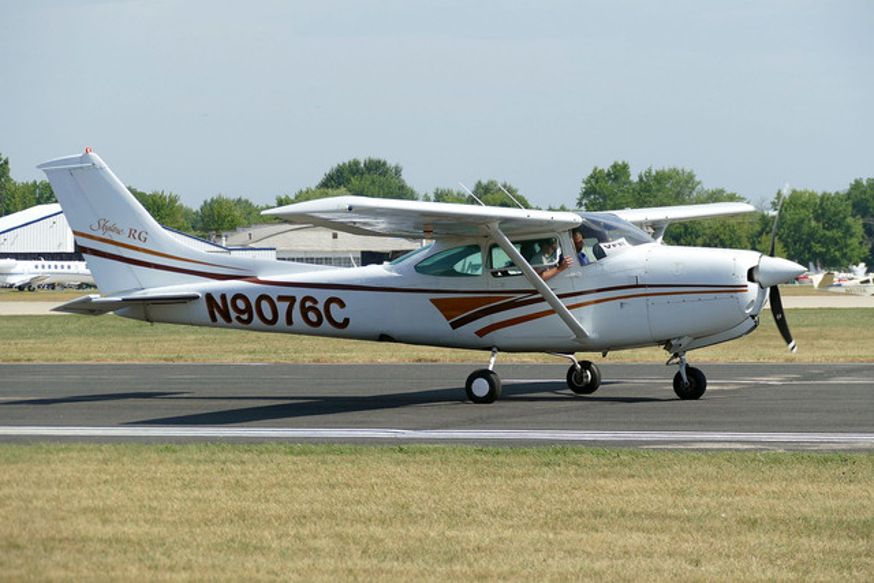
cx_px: 437
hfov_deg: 11.4
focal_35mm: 180
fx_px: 4371
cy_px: 292
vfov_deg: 7.6
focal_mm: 65.81
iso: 125
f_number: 4
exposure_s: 1/1300
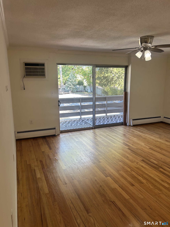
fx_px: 170
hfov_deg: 53.1
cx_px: 85
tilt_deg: -9.4
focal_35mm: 26
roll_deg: +0.1
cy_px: 114
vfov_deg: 67.3
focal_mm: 5.7
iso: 80
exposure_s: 1/120
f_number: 1.5
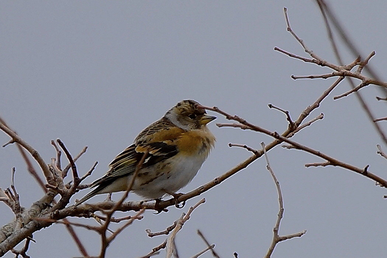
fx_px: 6449
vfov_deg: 2.3
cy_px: 129
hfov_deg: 3.4
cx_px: 194
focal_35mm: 600
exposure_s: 1/640
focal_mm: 600
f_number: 6.3
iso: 640
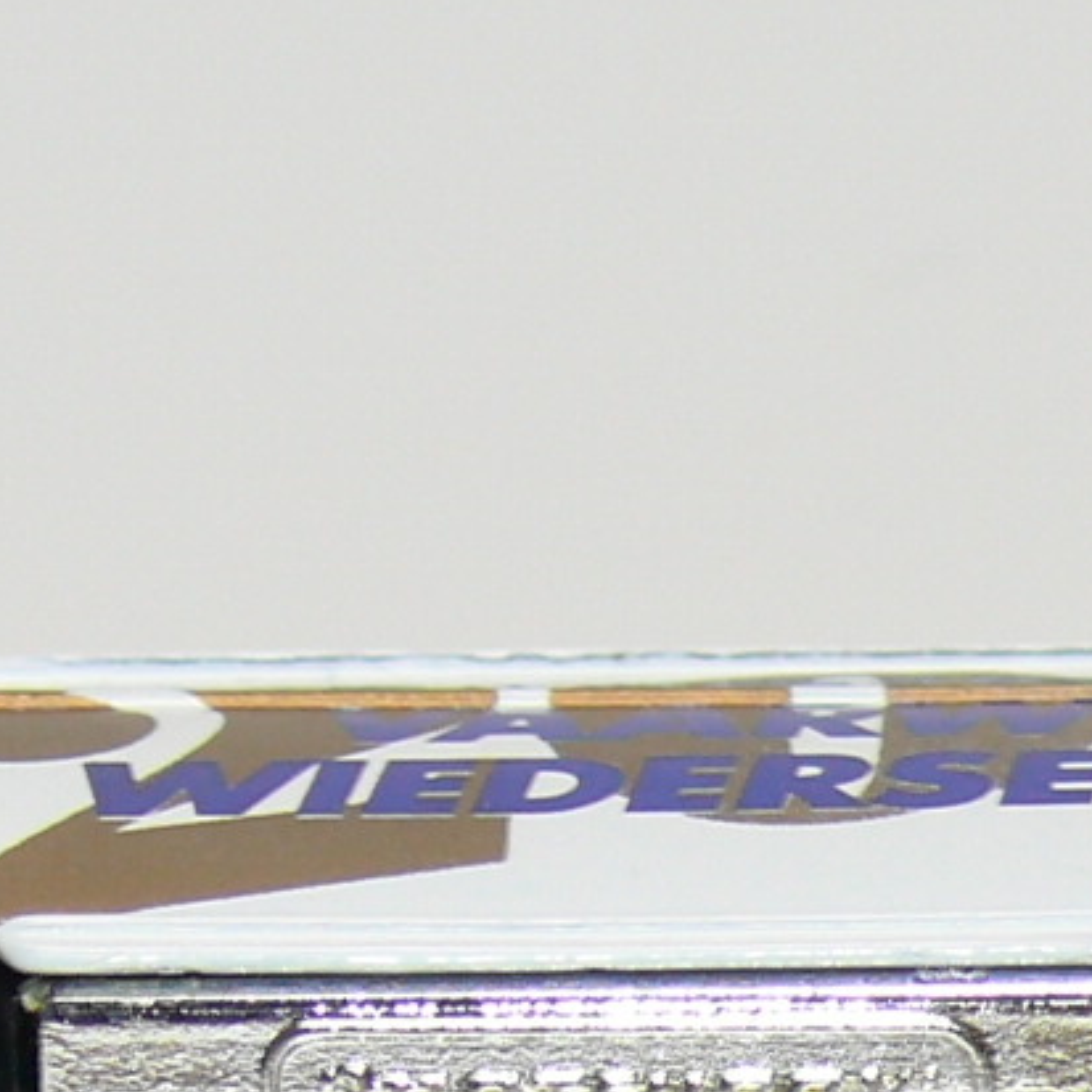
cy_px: 1304
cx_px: 703
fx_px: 12456
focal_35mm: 349
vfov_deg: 5.0
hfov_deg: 5.0
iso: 100
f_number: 4
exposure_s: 1/30
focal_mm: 13.4
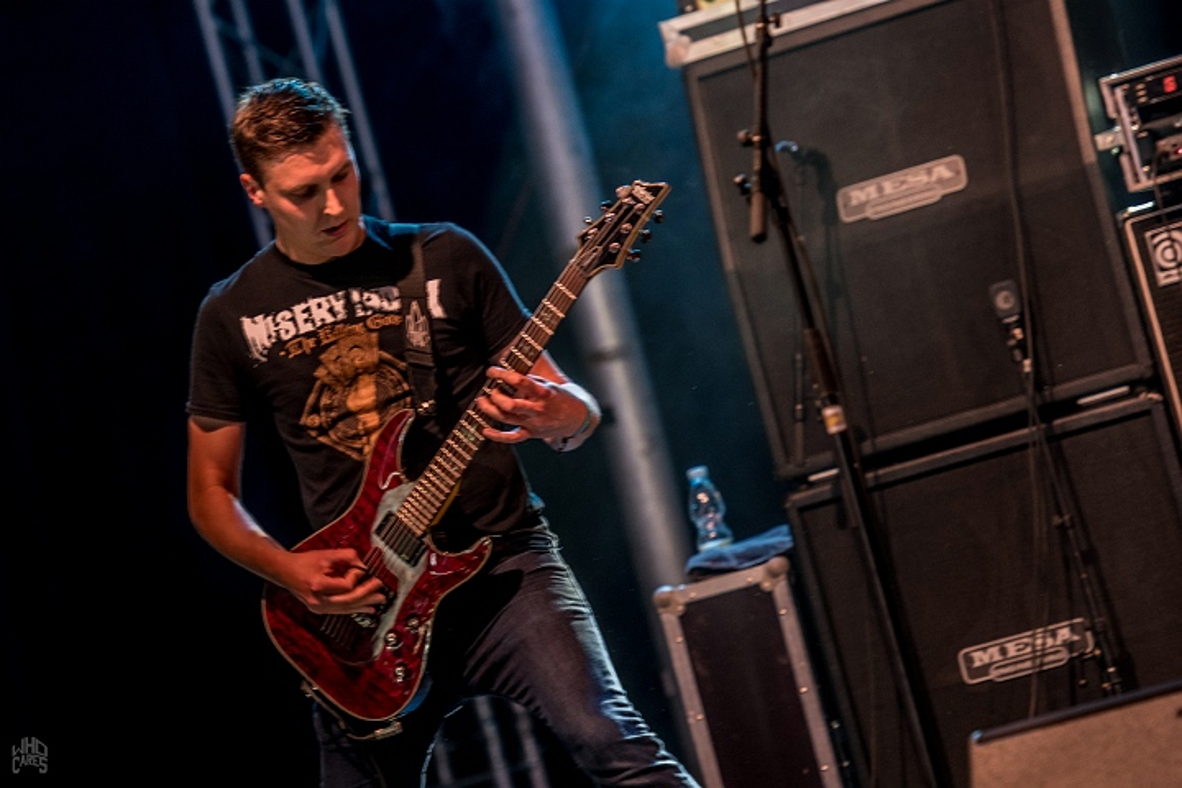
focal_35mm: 225
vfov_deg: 6.1
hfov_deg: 9.1
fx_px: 7387
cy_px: 394
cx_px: 591
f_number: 2.8
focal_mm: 150
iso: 800
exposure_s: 1/100
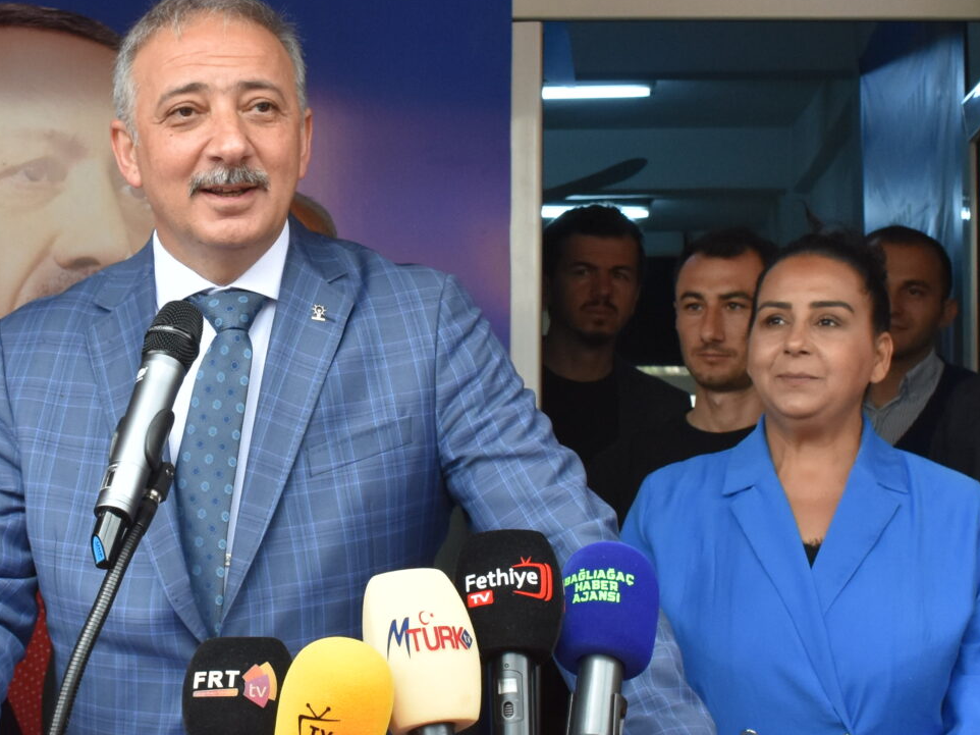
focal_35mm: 88
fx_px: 2499
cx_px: 223
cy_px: 235
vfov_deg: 16.7
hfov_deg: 22.0
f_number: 7.1
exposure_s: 1/200
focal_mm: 23
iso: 800
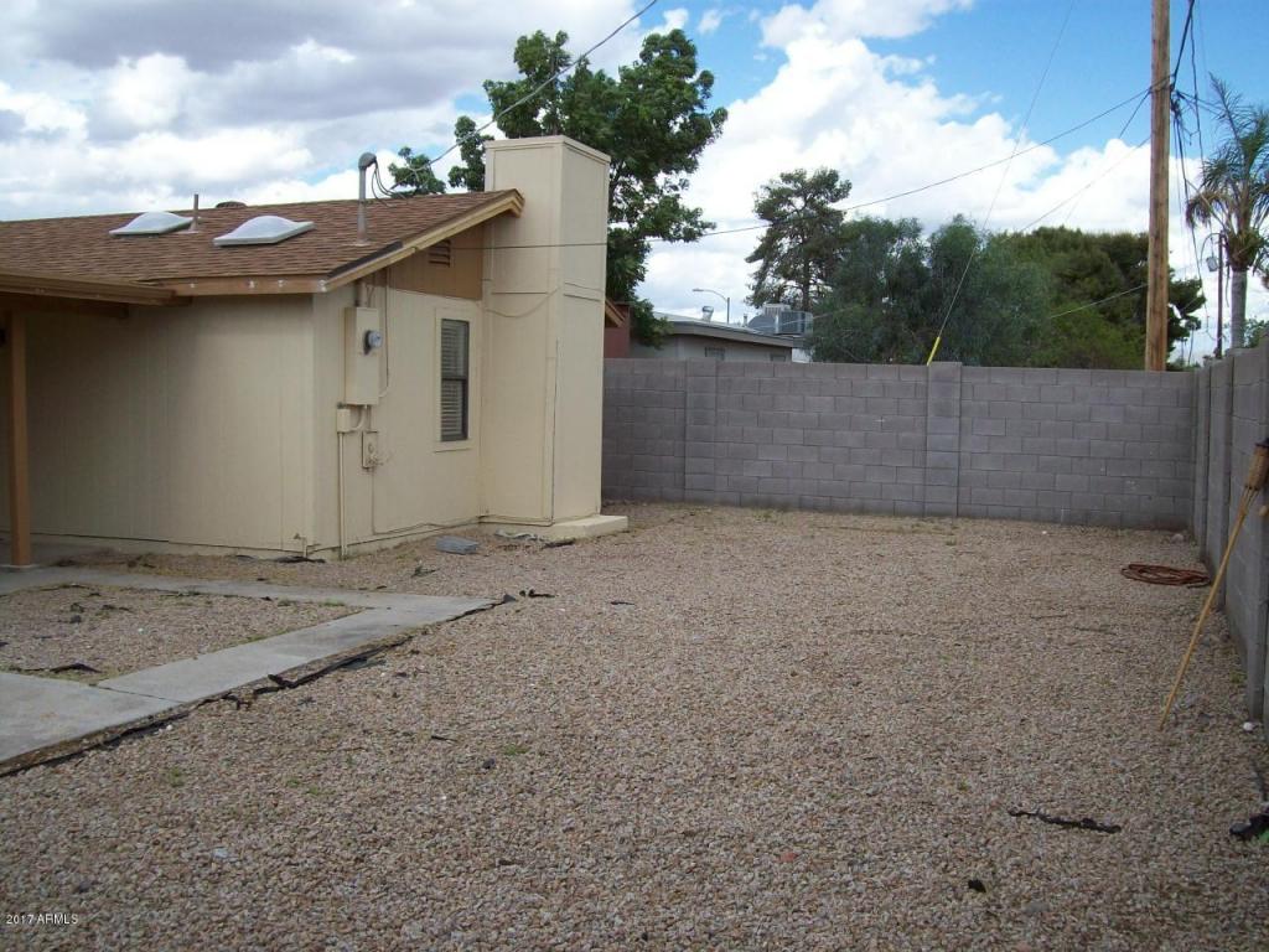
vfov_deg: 39.7
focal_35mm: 36
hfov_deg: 51.4
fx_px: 1320
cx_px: 634
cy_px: 476
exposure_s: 1/403
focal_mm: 6
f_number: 4.8
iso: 80
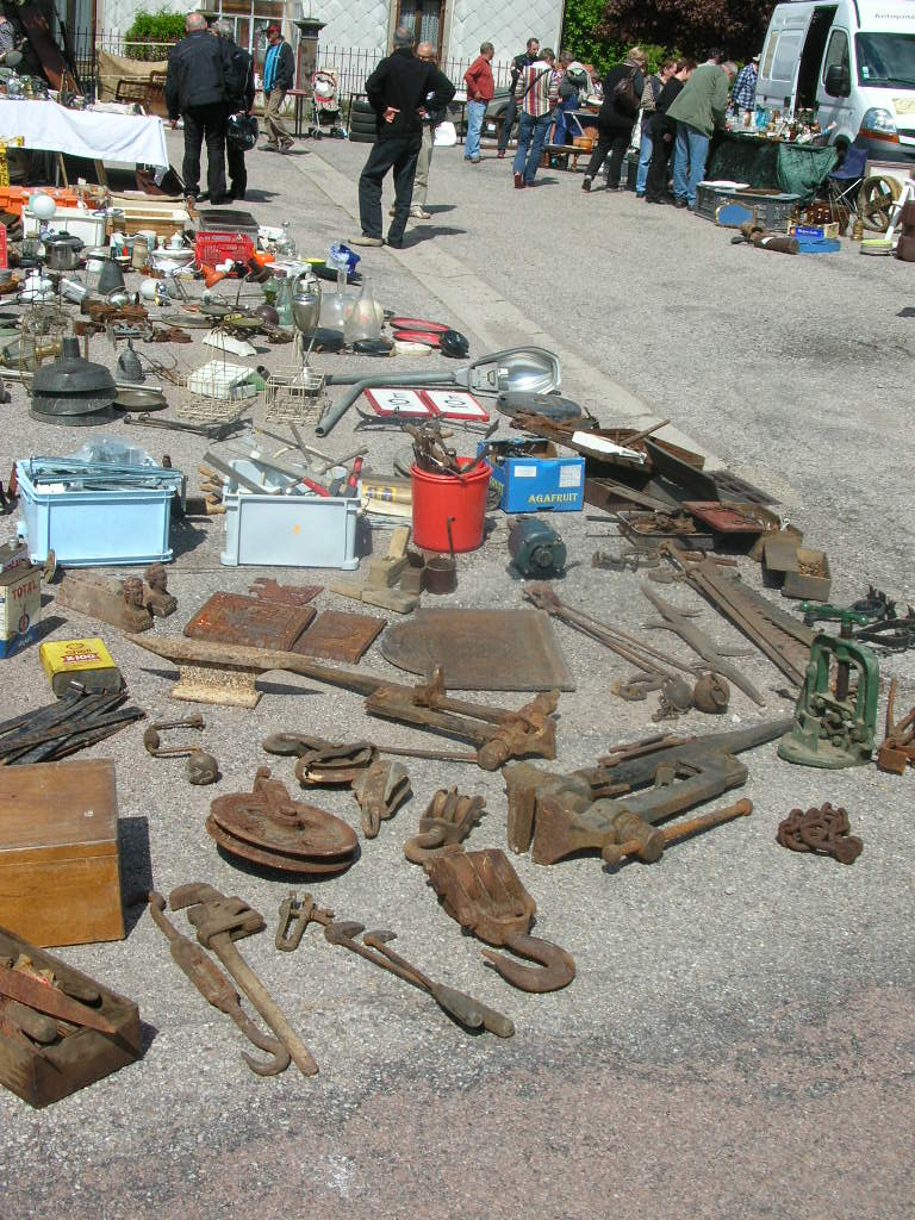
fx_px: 1410
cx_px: 458
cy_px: 610
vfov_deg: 46.8
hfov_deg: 36.0
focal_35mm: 40
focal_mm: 6.6
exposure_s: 1/330
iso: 50
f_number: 5.9
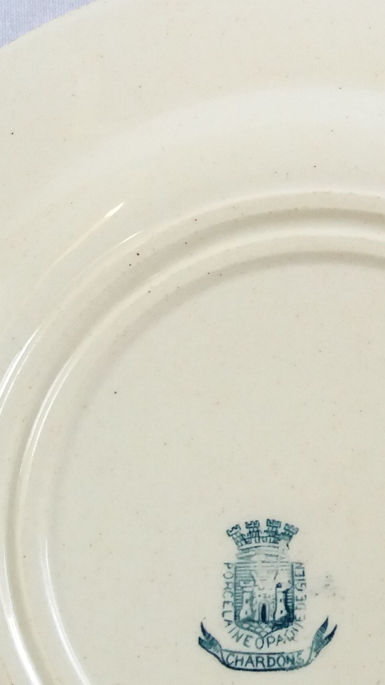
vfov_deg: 28.6
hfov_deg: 16.4
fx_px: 1325
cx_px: 311
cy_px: 497
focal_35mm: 73
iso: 200
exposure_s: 1/190
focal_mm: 3.7
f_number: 1.9
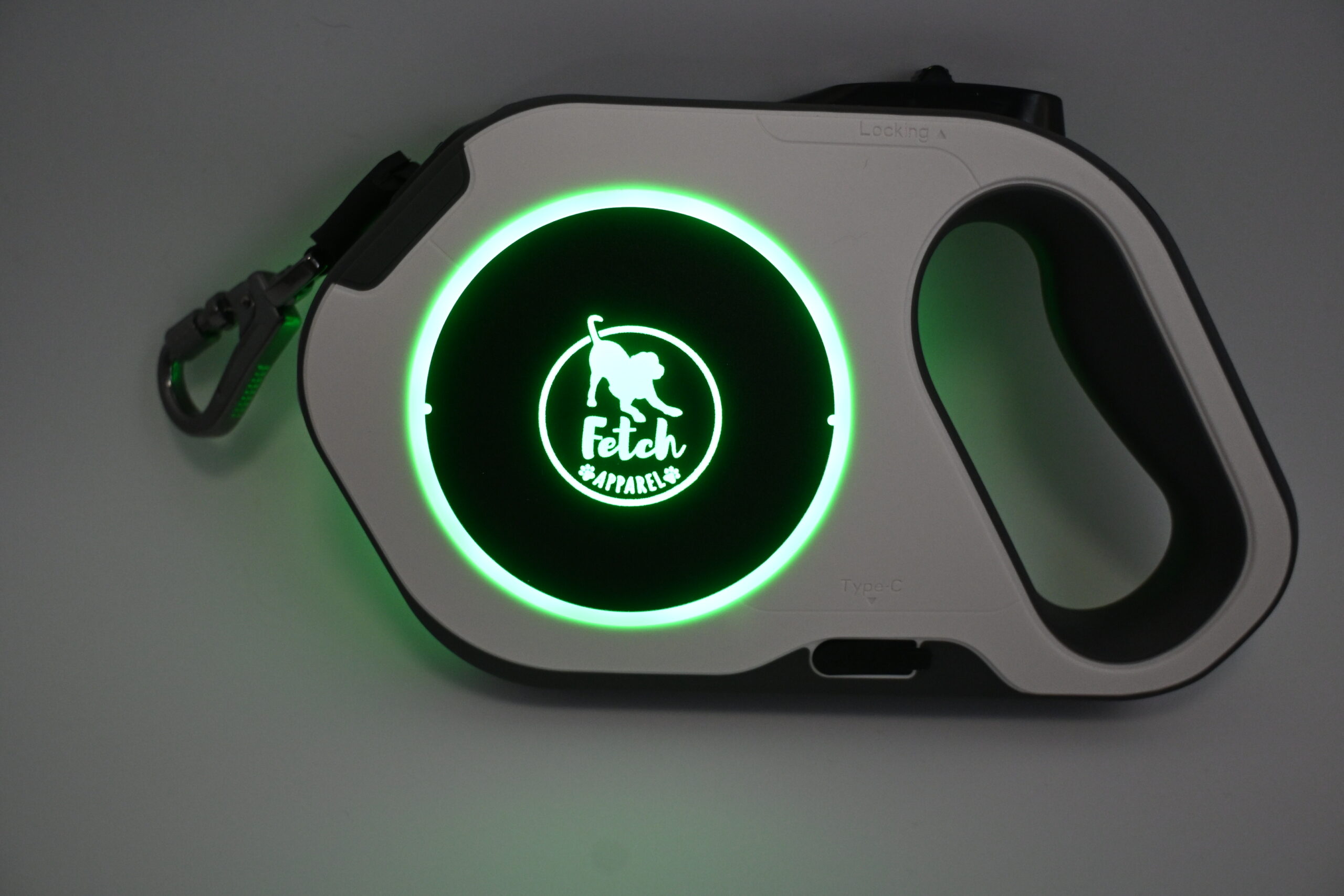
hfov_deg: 55.1
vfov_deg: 38.4
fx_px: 1288
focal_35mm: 34
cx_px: 672
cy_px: 448
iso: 1600
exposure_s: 1/40
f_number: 4.2
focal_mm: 23
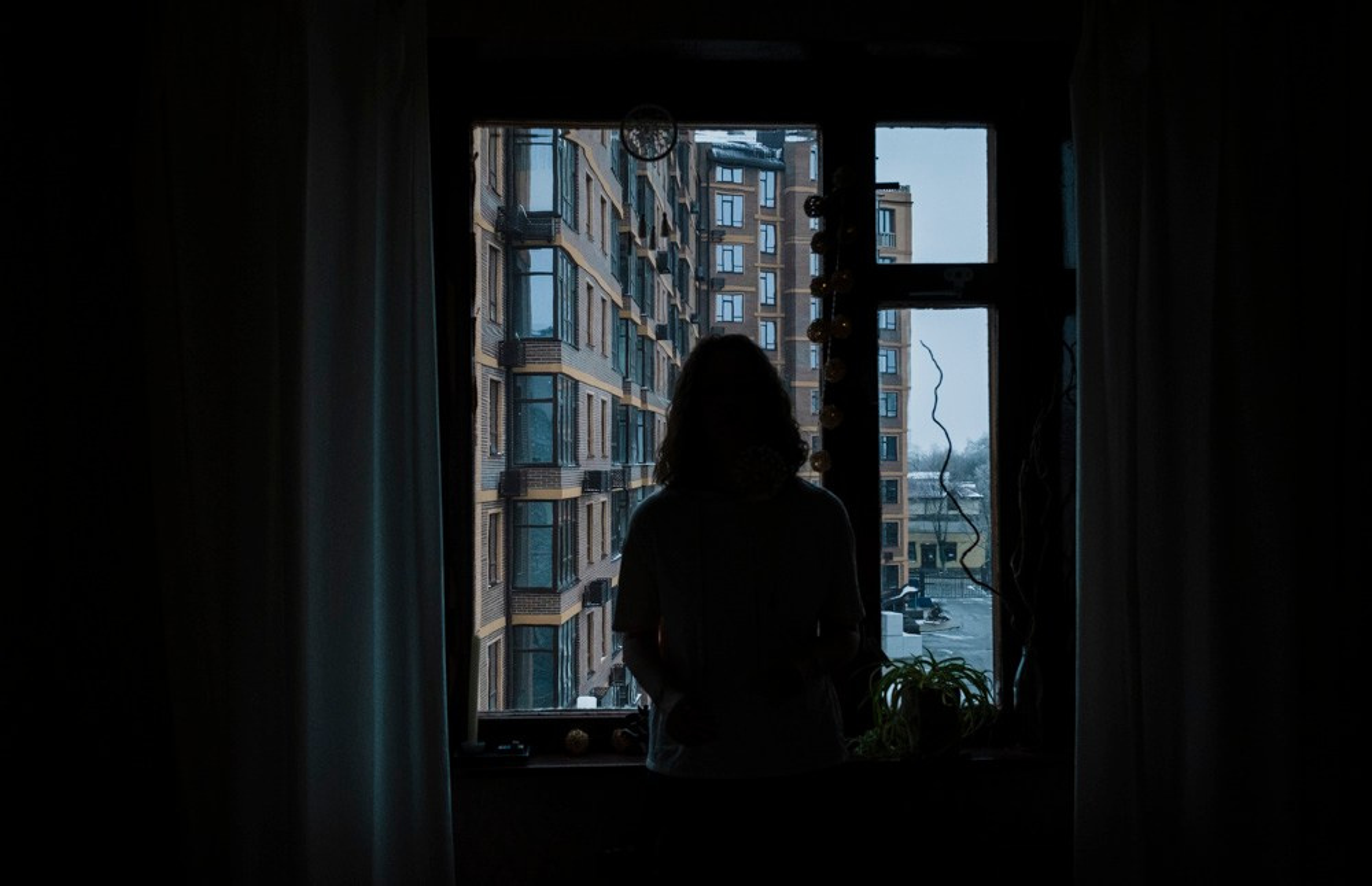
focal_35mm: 34
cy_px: 429
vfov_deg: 38.6
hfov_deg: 56.9
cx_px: 686
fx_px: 1267
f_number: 4.5
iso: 1600
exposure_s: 1/3200
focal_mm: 21.2
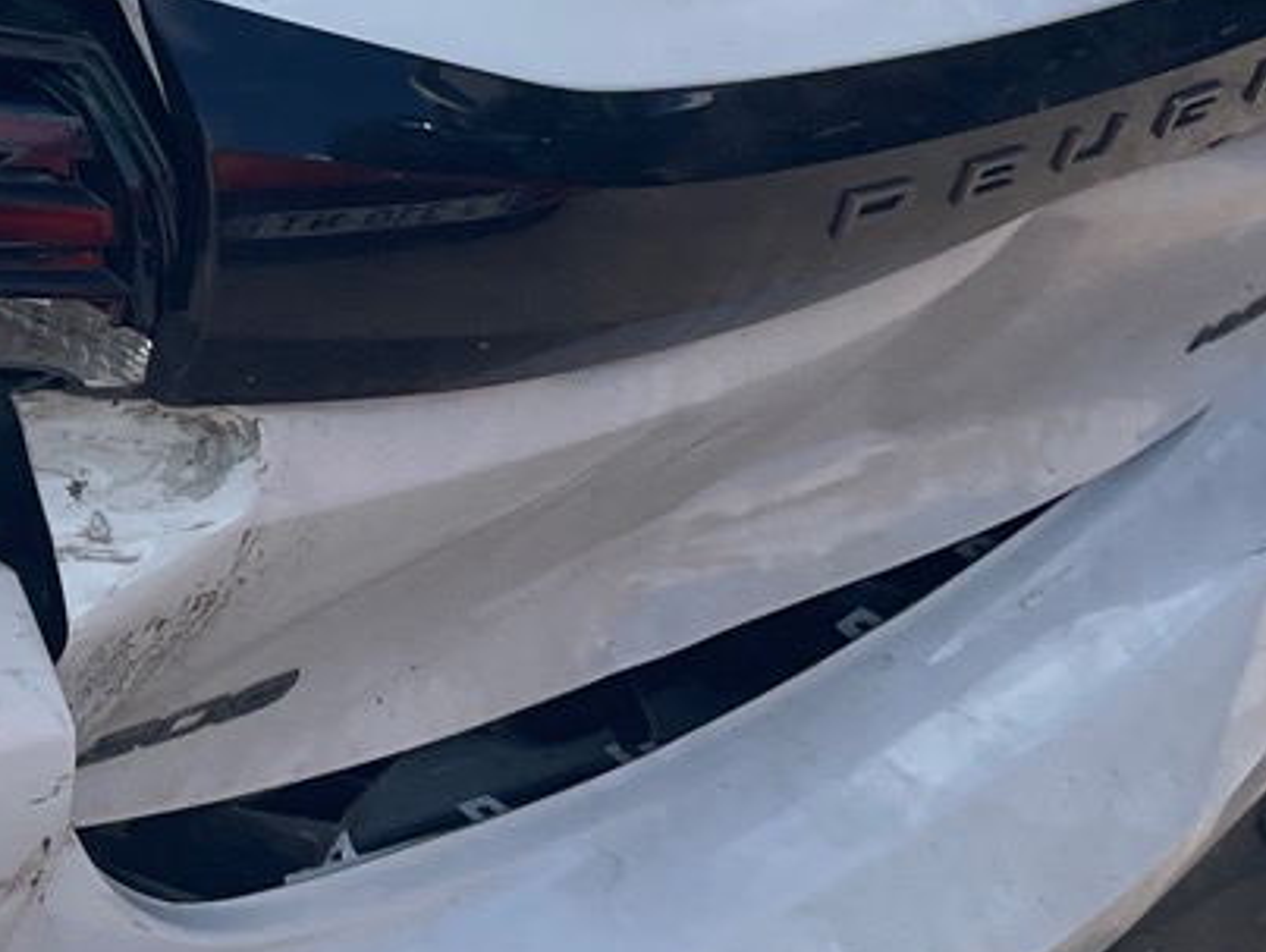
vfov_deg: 12.8
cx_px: -779
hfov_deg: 15.3
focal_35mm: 116
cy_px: 248
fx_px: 4246
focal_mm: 4.2
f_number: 1.6
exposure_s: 1/2398
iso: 32
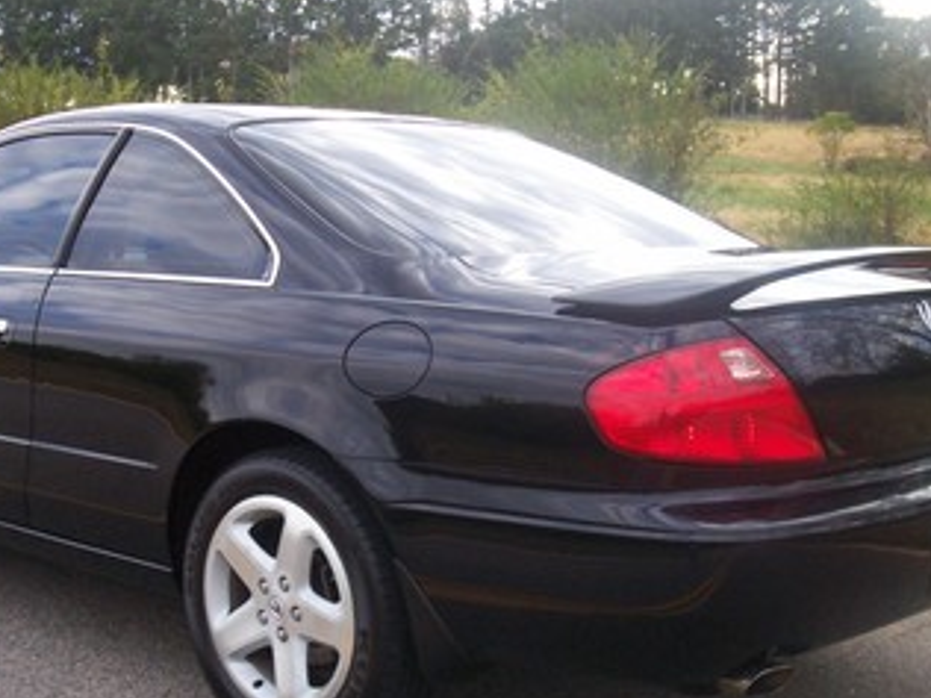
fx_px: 1533
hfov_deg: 33.7
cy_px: 420
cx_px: 365
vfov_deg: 25.6
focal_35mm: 57
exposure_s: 1/147
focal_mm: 5.9
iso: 100
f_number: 4.5
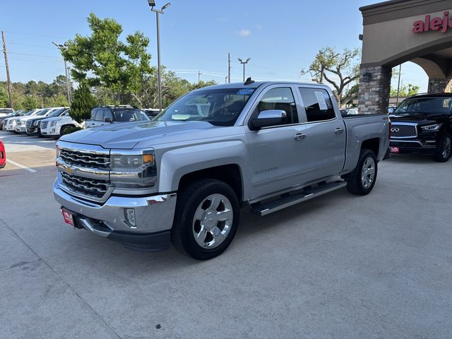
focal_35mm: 26
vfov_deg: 53.1
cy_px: 170
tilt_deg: -9.5
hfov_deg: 67.3
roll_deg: +0.7
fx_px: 339
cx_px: 226
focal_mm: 5.96
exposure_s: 1/961
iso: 50
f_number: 1.6
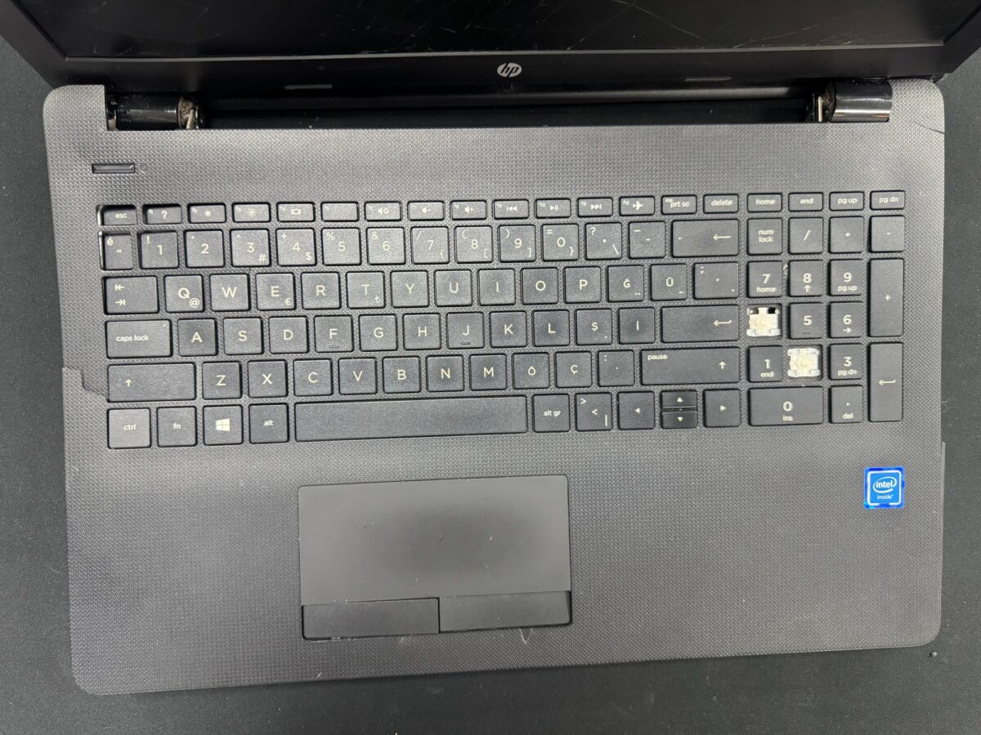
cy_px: 368
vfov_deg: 56.8
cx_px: 490
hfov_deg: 71.6
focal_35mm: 24
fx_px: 680
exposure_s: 1/50
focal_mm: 6.76
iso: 500
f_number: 1.78
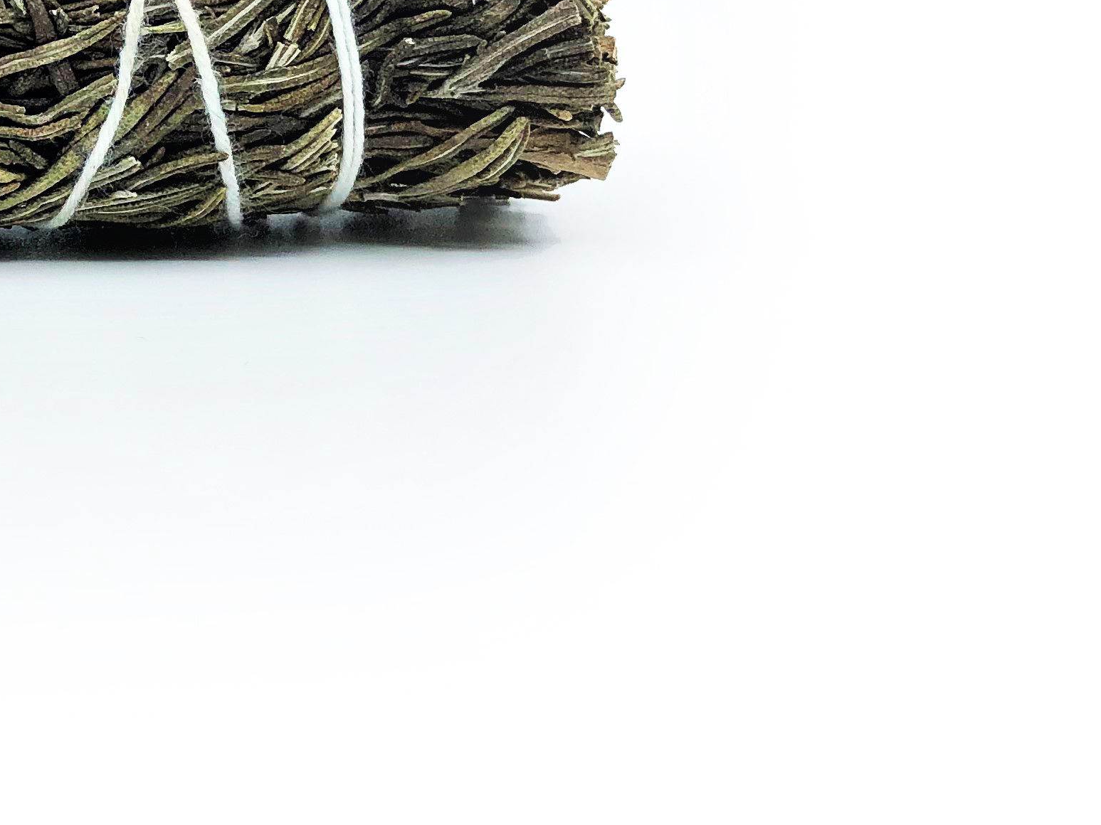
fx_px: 2322
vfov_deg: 19.5
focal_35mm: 73
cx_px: -90
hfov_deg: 24.9
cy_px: -39
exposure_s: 1/516
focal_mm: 4
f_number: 1.8
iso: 20
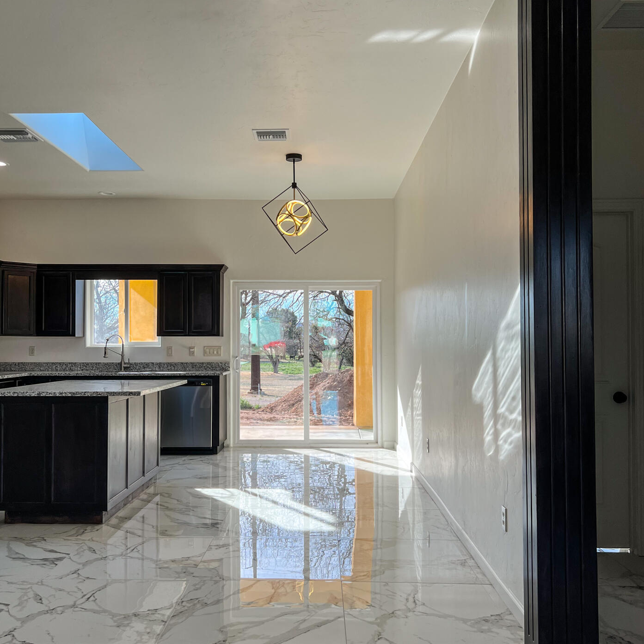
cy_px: 323
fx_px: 695
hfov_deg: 49.7
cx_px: 299
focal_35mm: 33
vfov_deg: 49.7
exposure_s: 1/533
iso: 50
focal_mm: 5.7
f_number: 1.5
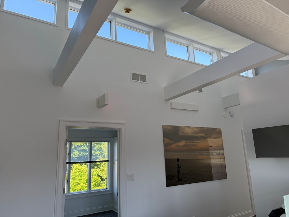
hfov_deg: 71.6
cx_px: 144
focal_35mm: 24
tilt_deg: +13.0
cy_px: 108
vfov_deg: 56.8
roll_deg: +1.9
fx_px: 200
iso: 100
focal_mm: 6.76
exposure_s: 1/403
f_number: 1.78
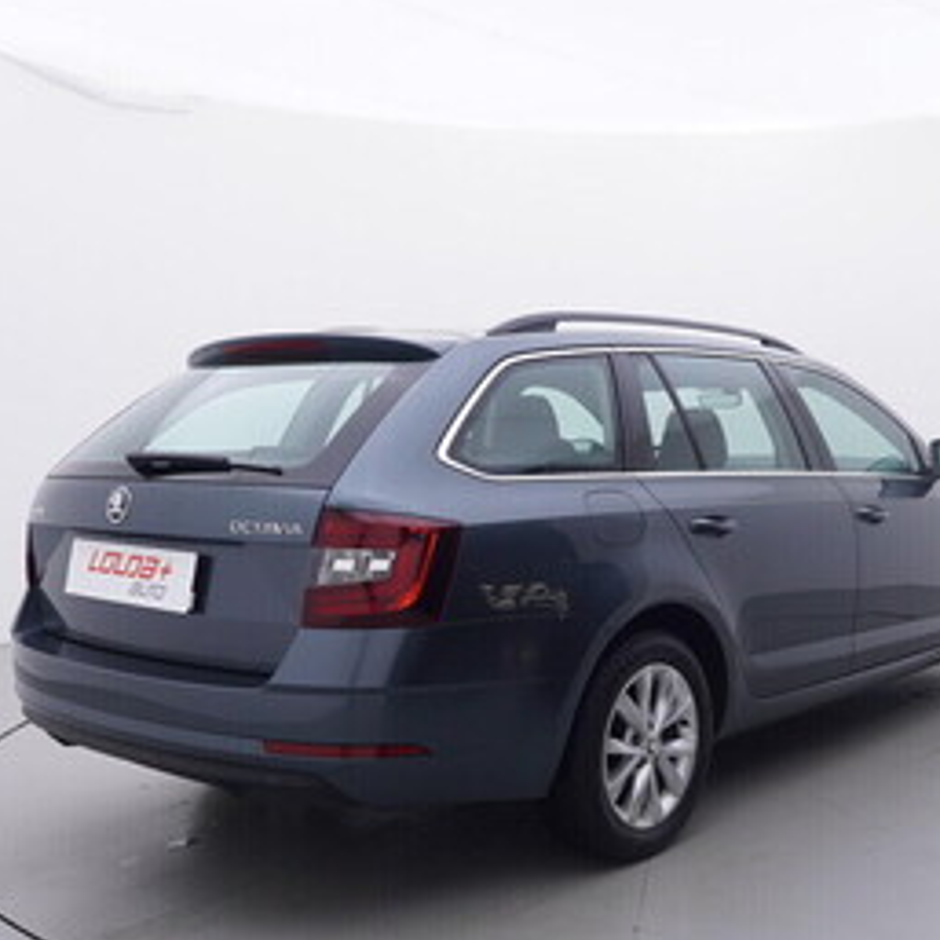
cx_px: 583
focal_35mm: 41
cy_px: 561
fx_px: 1257
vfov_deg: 40.8
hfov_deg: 40.7
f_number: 5
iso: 200
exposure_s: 1/80
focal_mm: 15
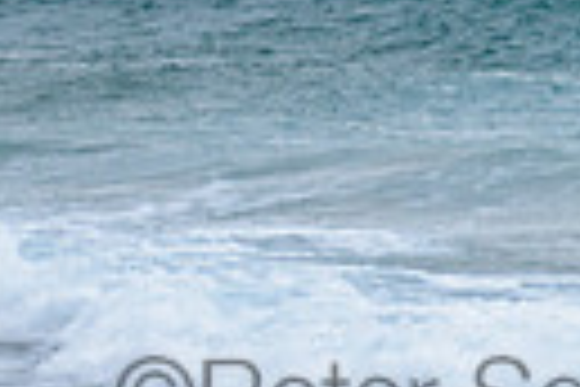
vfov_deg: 0.5
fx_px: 44350
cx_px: 428
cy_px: -372
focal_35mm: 2753
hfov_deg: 0.7
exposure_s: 1/2000
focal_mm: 500
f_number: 5.6
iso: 500
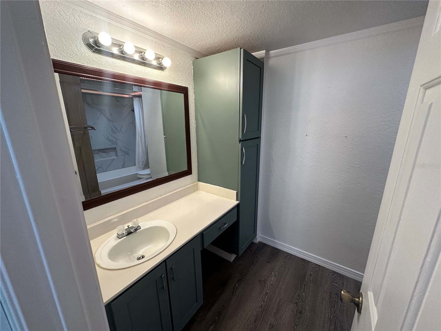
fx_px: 178
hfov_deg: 102.1
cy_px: 166
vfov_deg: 85.7
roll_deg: +0.4
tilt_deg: -14.4
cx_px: 220
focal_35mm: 14
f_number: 2.2
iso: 250
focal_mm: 2.22
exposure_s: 1/120
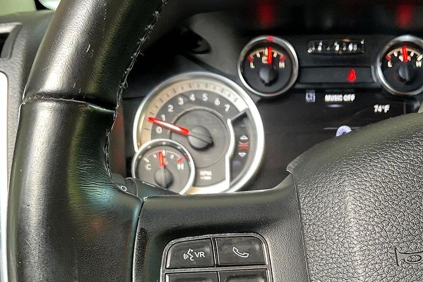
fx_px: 693
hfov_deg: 33.9
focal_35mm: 59
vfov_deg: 22.1
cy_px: 284
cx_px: 243
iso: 125
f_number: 1.8
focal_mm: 3
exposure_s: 1/60
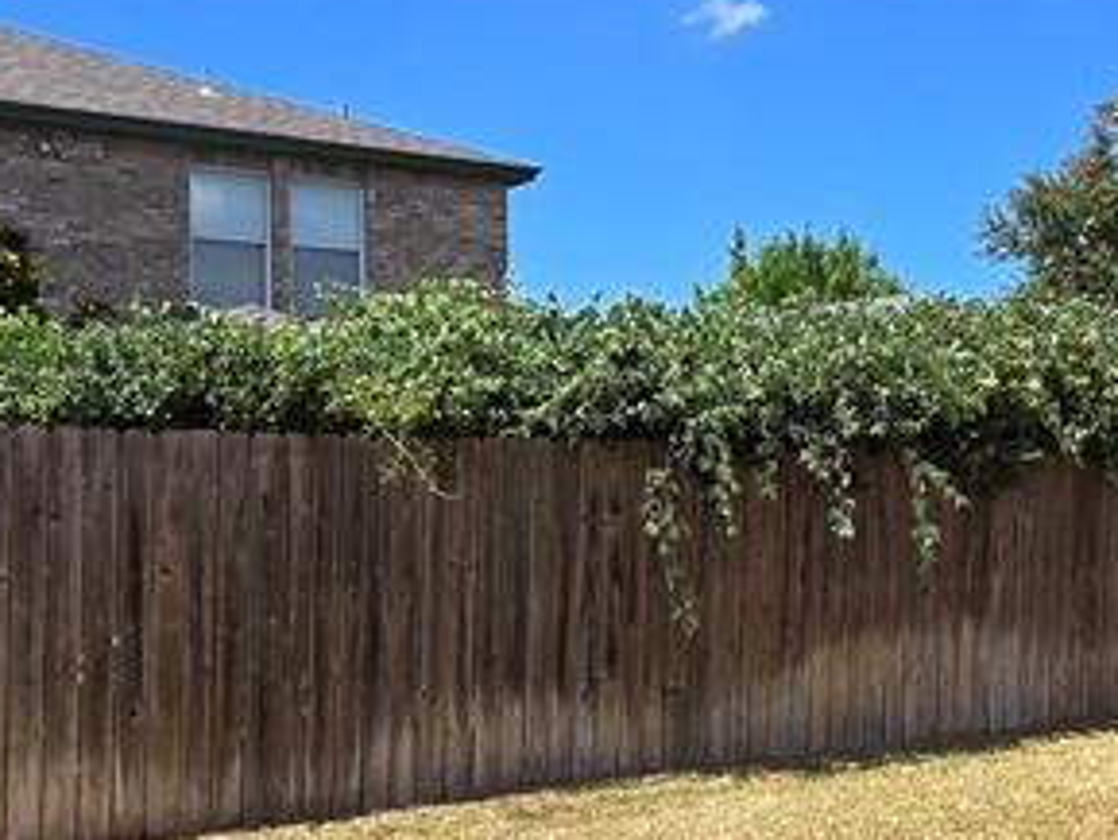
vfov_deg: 31.5
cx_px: 762
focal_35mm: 46
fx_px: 1486
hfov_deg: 40.6
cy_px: 499
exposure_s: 1/2032
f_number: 2.2
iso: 50
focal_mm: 2.2
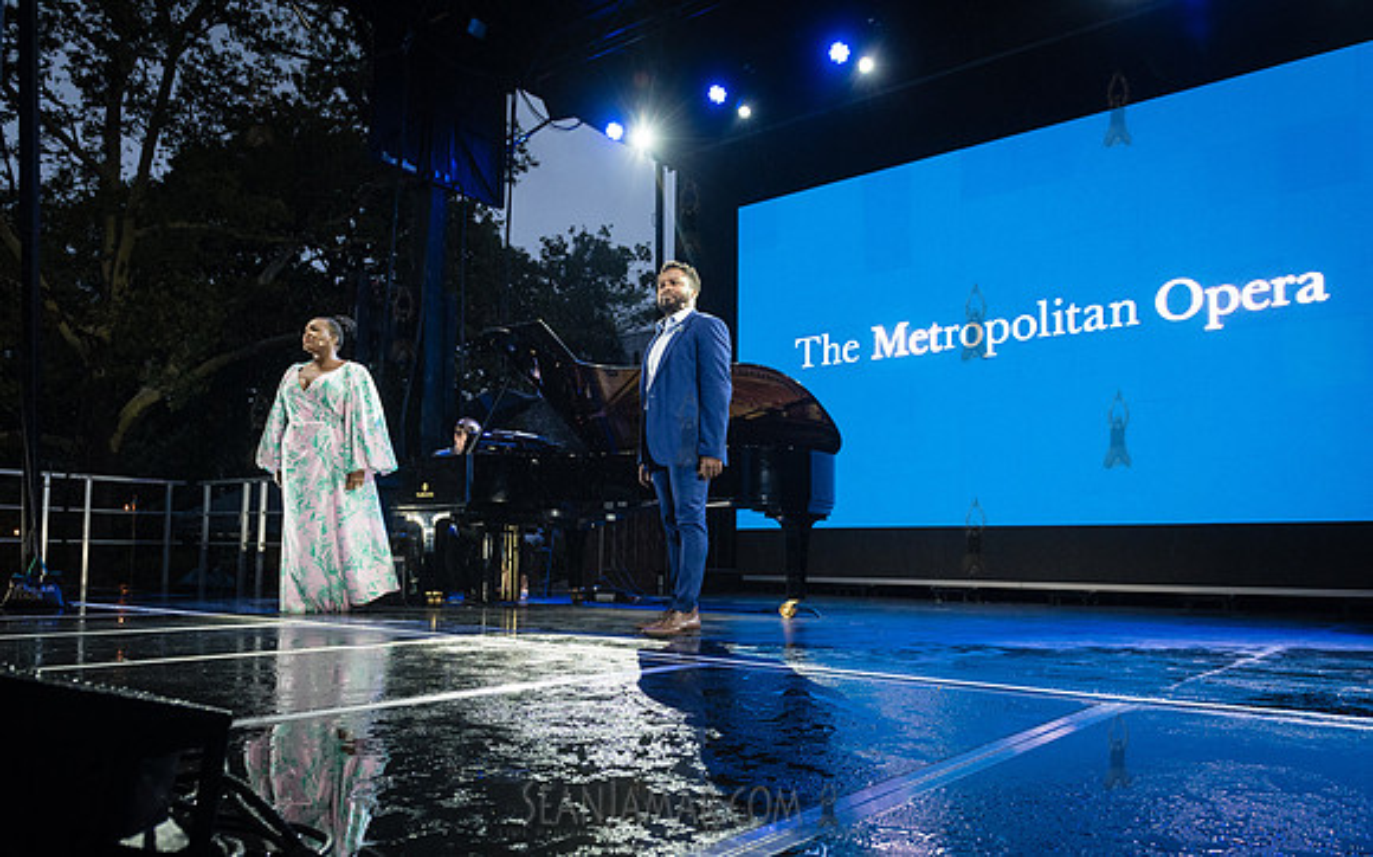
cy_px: 487
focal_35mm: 26
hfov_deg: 70.3
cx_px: 643
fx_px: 973
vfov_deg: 47.4
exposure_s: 1/160
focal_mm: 24
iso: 3200
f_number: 4.5
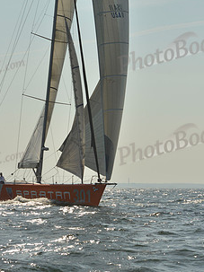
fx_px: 1014
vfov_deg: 15.1
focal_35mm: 129
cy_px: 17
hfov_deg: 11.5
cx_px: 71
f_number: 9
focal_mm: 70
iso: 200
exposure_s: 1/2000
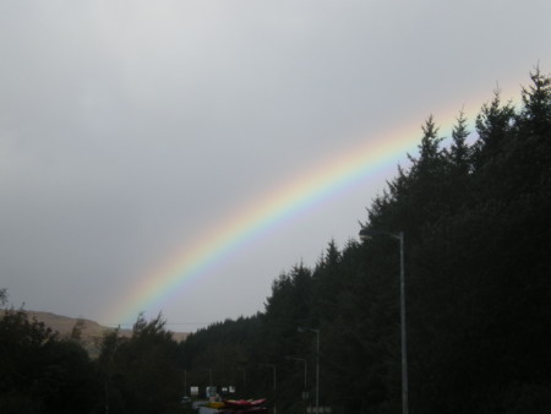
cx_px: 276
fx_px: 1179
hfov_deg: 26.3
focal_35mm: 74
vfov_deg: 19.9
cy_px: 207
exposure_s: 1/267
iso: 64
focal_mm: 12.3
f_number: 6.5
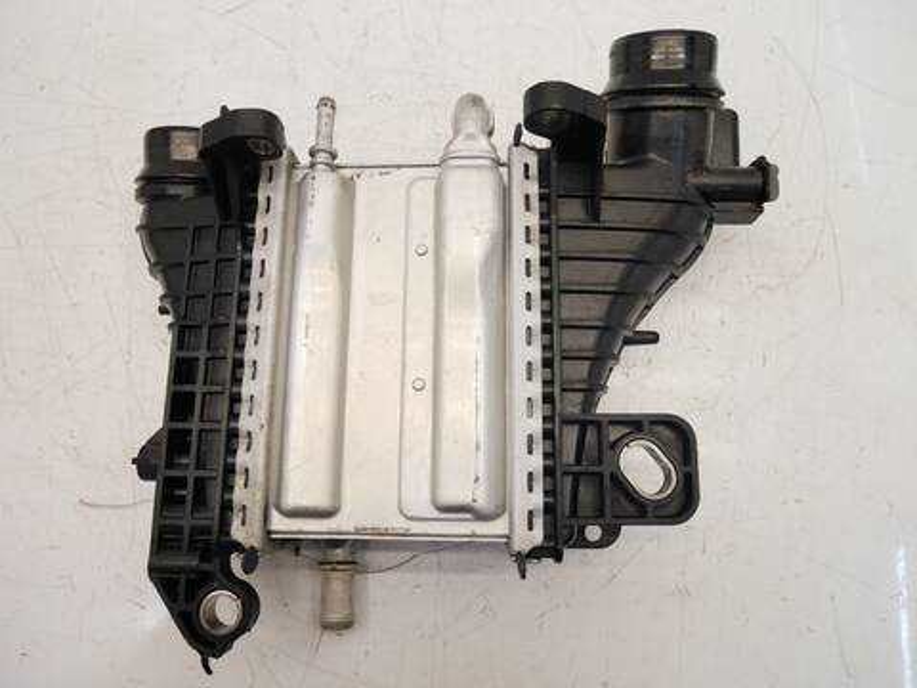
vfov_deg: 56.8
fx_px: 636
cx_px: 458
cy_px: 344
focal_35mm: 24
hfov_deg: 71.6
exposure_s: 1/60
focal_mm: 12
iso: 250
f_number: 3.5
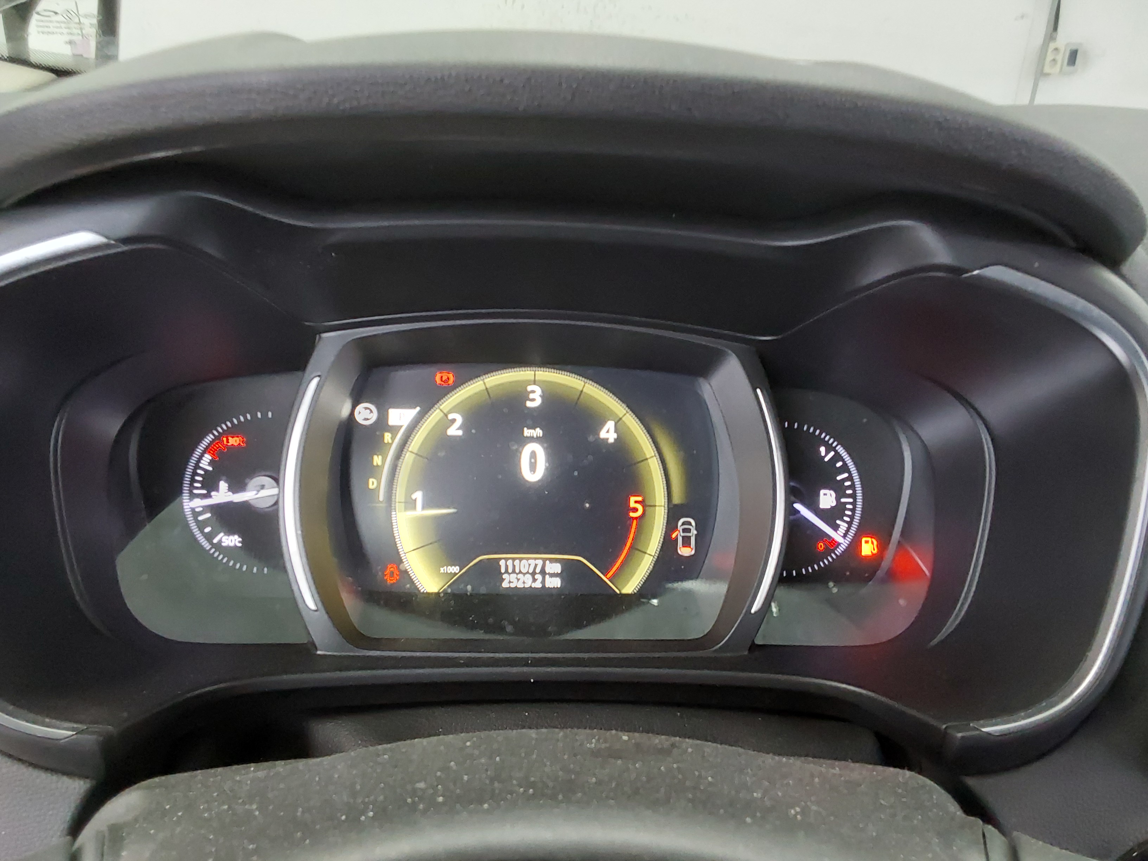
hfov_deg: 63.4
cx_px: 574
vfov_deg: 49.7
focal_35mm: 28
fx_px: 929
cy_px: 430
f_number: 1.9
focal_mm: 2.91
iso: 400
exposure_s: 1/30
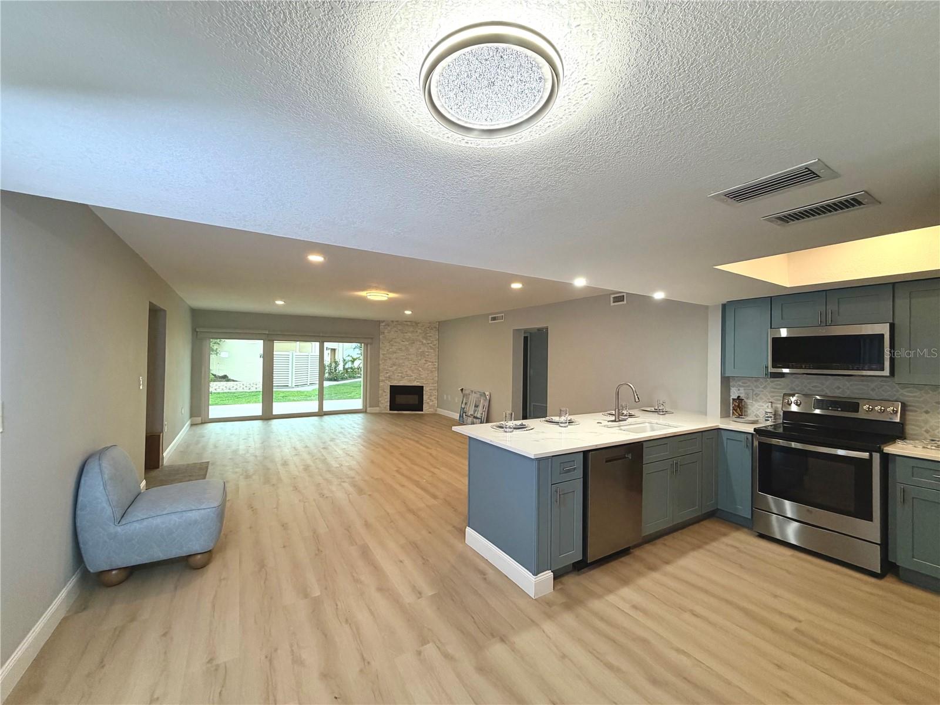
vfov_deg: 85.7
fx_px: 380
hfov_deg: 102.1
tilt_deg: +0.5
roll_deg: -0.7
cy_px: 352
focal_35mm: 14
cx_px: 470
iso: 200
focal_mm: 2.22
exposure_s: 1/120
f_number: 2.2
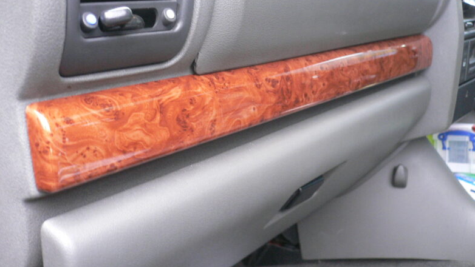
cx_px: 233
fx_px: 491
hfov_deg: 51.6
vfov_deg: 30.4
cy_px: 124
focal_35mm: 39
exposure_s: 1/13
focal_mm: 5.8
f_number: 2.8
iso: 200
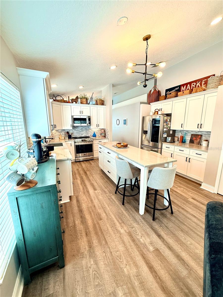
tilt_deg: -11.1
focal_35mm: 14
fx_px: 120
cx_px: 112
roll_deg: -0.5
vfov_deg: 102.1
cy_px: 148
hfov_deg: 85.7
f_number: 2.2
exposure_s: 1/120
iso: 160
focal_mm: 2.22
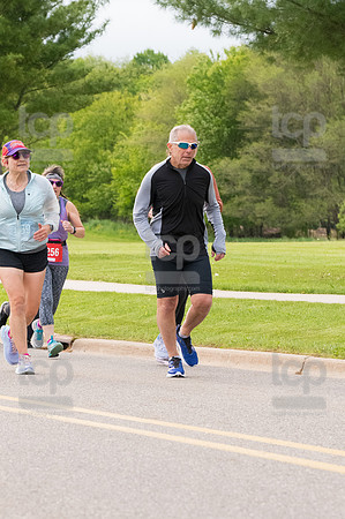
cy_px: 260
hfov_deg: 7.6
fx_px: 2593
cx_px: 172
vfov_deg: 11.4
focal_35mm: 180
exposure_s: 1/1600
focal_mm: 120
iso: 4000
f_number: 7.1
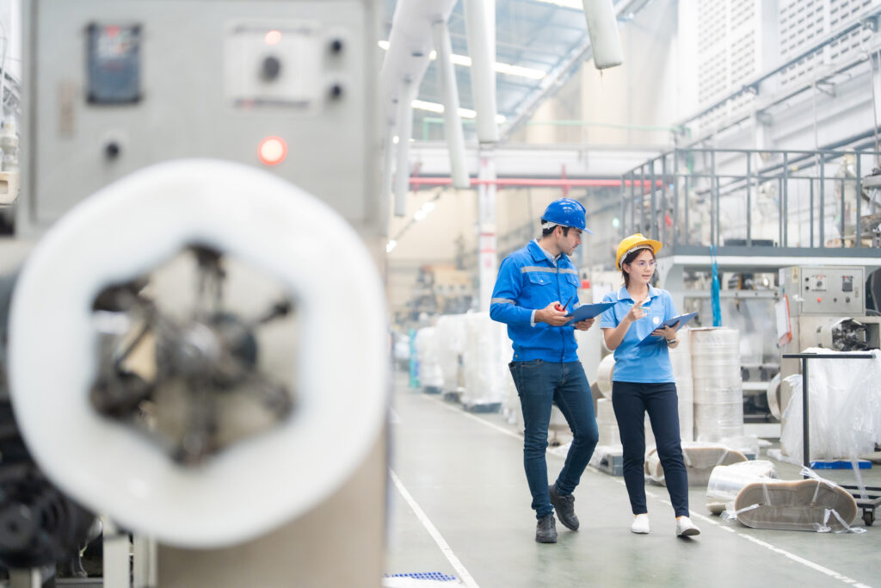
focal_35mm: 50
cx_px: 440
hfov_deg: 39.6
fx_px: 1224
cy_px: 294
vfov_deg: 27.0
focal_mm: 50
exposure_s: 1/500
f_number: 1.2
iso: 1600
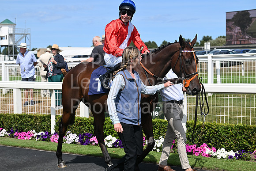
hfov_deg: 28.8
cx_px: 128
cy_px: 86
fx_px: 498
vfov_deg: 19.5
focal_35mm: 70
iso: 400
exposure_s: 1/3200
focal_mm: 70
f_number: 5.6
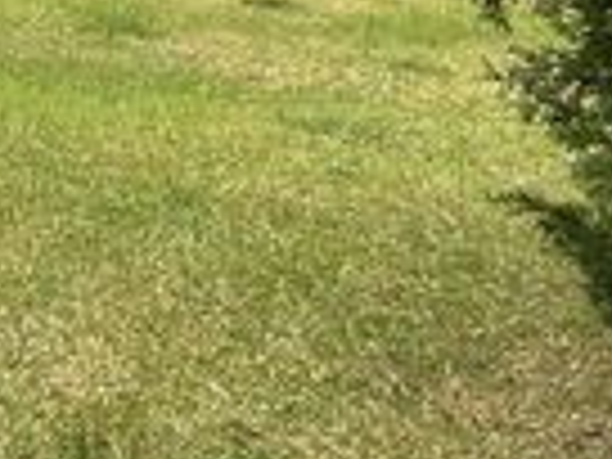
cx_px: -279
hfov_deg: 16.8
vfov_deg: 13.6
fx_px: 1892
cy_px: -7
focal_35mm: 107
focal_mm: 3
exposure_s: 1/146
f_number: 1.8
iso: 16
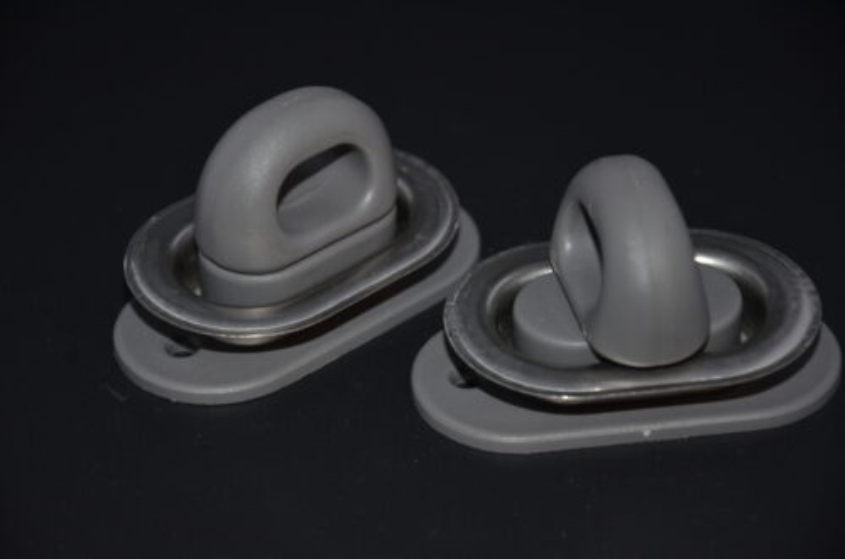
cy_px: 280
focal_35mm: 158
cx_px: 422
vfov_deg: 8.7
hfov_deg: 13.1
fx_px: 3689
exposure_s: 1/60
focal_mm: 105
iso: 800
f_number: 5.6
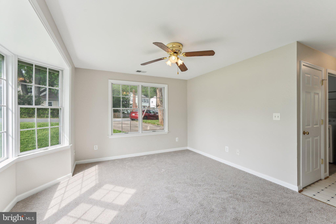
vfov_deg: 77.0
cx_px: 168
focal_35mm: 15
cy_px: 112
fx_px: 141
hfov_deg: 100.0
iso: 250
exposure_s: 1/40
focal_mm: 15.1
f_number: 9
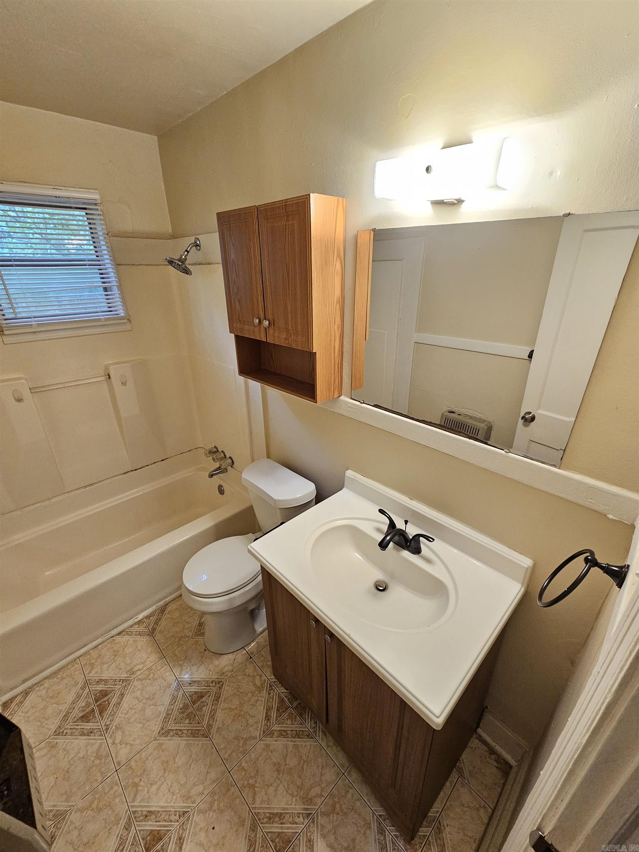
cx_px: 320
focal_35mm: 13
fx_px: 320
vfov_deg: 106.2
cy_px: 426
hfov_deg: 89.9
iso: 320
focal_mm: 2.2
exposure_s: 1/60
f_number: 2.2
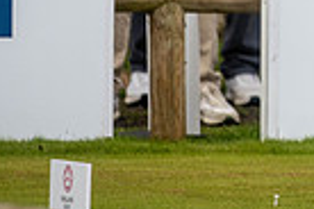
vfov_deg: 1.1
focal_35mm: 1263
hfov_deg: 1.6
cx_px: 633
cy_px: -208
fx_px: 11015
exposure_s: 1/800
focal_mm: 300
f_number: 4
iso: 200
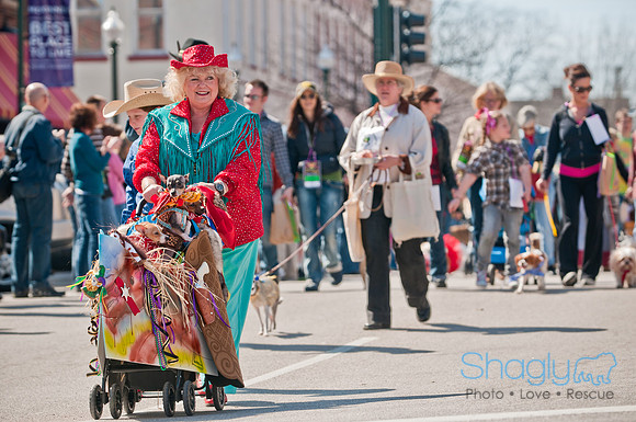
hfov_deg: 10.6
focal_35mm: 195
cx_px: 318
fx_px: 3440
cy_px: 211
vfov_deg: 7.0
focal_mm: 130
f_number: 4
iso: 200
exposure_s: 1/1000
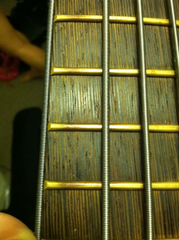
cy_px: 120
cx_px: 90
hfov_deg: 40.6
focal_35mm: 35
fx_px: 242
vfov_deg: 52.7
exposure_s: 1/15
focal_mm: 3.9
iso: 800
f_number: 2.8
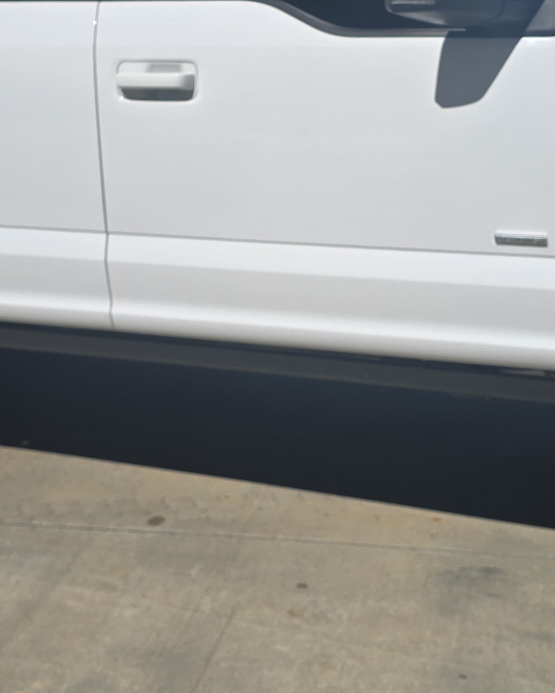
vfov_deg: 30.9
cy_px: 285
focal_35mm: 61
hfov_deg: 25.0
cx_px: 304
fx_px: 1252
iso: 12
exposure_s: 1/1804
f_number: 1.7
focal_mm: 6.3
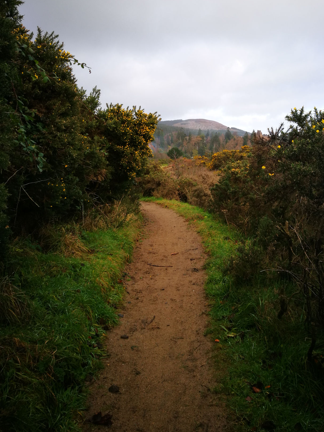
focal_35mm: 33
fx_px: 412
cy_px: 174
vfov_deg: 55.0
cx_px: 196
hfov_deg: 42.7
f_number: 2.2
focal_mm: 4.5
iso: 50
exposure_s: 1/164
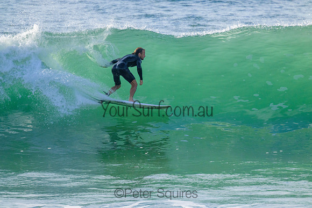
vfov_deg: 1.7
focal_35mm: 800
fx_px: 6935
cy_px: 104
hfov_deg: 2.6
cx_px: 156
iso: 1800
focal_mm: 800
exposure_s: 1/2000
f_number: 11
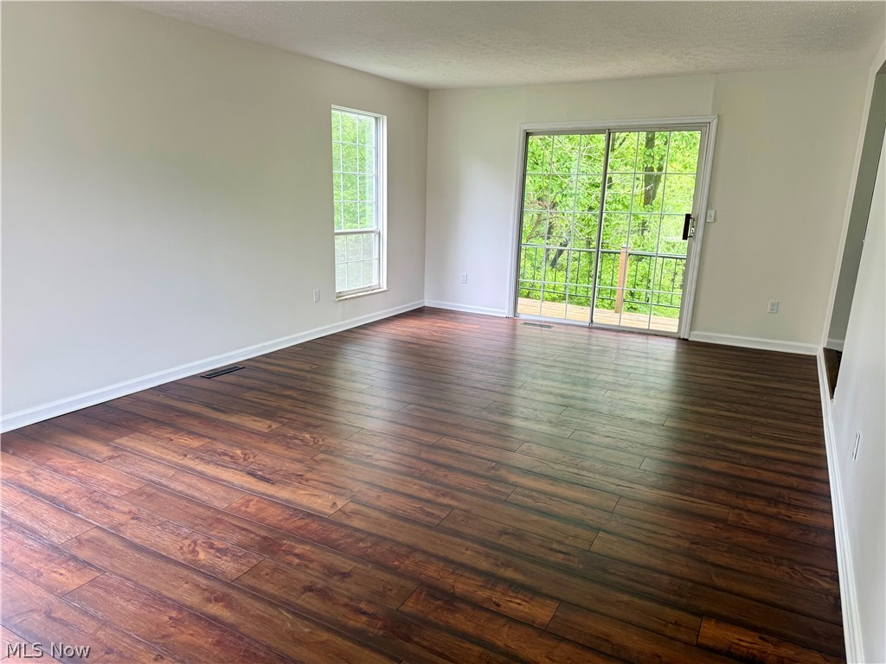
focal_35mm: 24
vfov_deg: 56.8
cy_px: 332
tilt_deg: -14.0
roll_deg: -1.9
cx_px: 443
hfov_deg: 71.6
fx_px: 614
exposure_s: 1/121
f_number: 1.78
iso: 64
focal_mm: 6.76
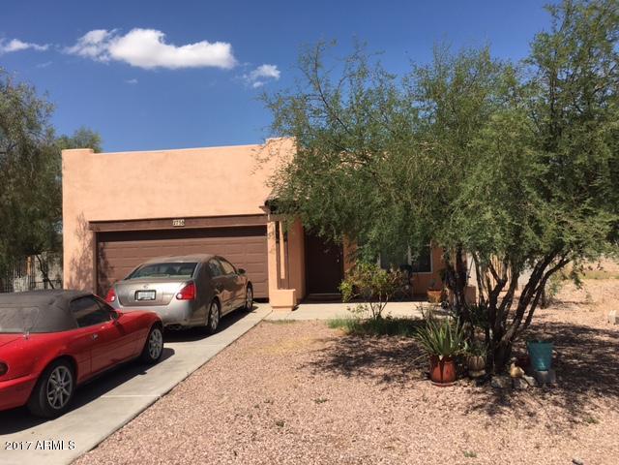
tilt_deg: +2.8
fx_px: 519
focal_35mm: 29
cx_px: 310
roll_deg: +2.1
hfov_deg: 61.7
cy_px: 232
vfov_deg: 48.2
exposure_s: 1/1972
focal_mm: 4.15
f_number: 2.2
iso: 25
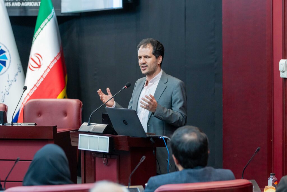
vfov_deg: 9.7
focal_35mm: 142
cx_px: 144
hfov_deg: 14.4
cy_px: 96
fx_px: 1132
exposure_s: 1/125
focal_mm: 95
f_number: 3.2
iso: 1600
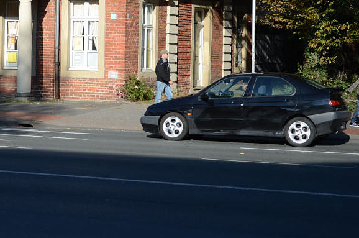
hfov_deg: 20.1
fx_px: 1005
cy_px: 32
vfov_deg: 13.4
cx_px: 100
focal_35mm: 101
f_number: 5
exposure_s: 1/2500
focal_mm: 38
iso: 400
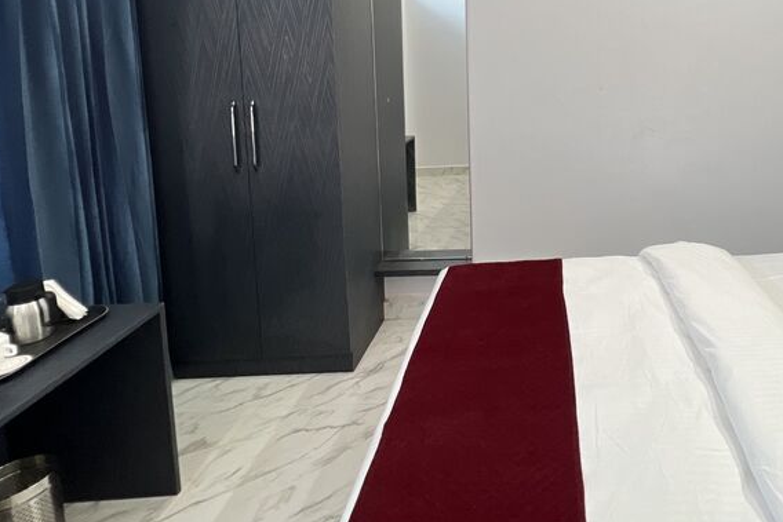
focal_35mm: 24
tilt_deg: -6.1
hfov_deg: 68.4
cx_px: 597
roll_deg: +0.2
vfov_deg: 49.3
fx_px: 522
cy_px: 87
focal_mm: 1.57
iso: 100
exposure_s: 1/25
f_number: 1.8
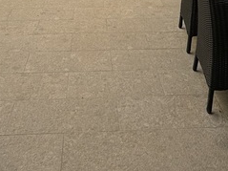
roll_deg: -0.7
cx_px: 110
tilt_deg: +0.4
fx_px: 395
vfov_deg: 18.9
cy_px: -136
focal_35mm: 60
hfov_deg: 32.2
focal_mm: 2.22
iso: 50
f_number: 2.2
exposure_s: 1/1277
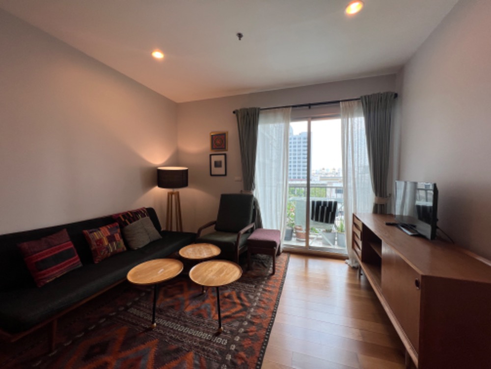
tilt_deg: -4.0
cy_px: 184
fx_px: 184
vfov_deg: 89.9
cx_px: 246
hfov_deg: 106.2
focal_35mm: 13
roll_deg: +0.8
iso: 40
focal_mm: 1.57
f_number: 1.8
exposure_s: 1/122
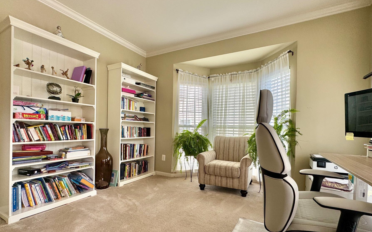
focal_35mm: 17
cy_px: 130
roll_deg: -0.7
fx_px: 172
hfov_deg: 94.3
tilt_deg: -1.3
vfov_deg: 67.7
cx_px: 196
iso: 40
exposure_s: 1/99
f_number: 2.2
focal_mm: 2.22
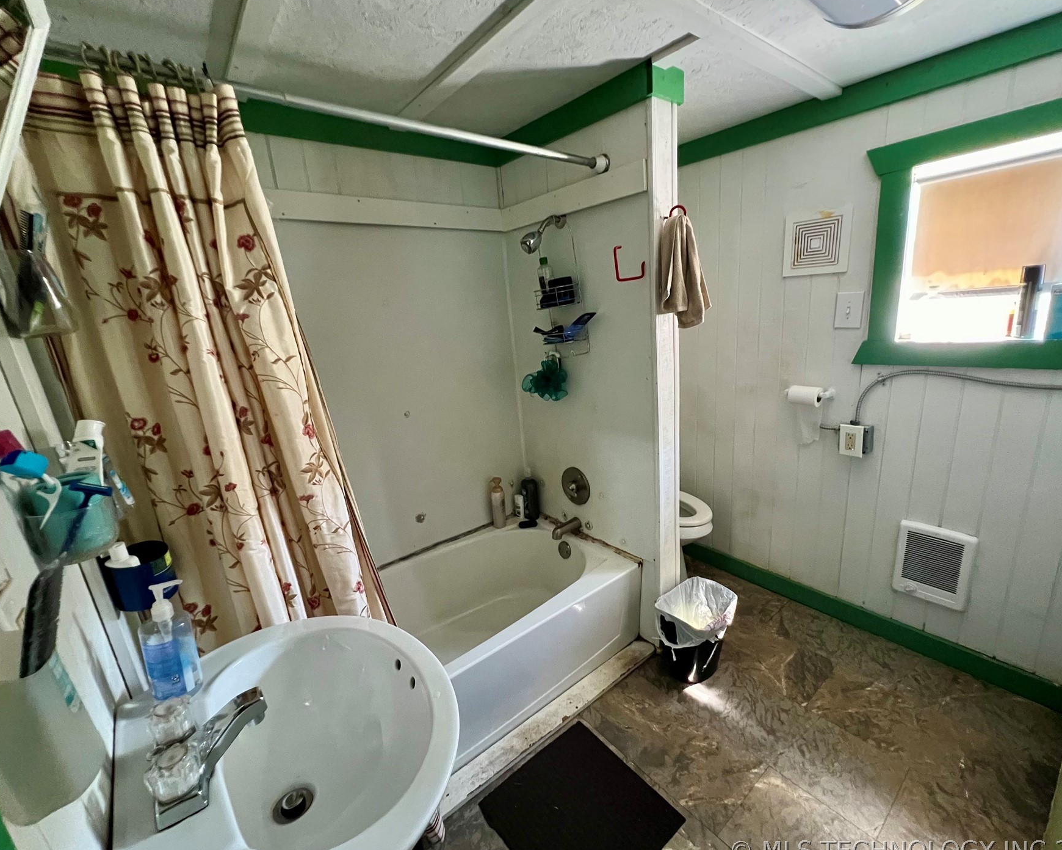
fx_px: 440
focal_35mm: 14
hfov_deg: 100.7
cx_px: 538
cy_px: 431
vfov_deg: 88.0
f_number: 1.8
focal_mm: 1.57
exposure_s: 1/60
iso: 800
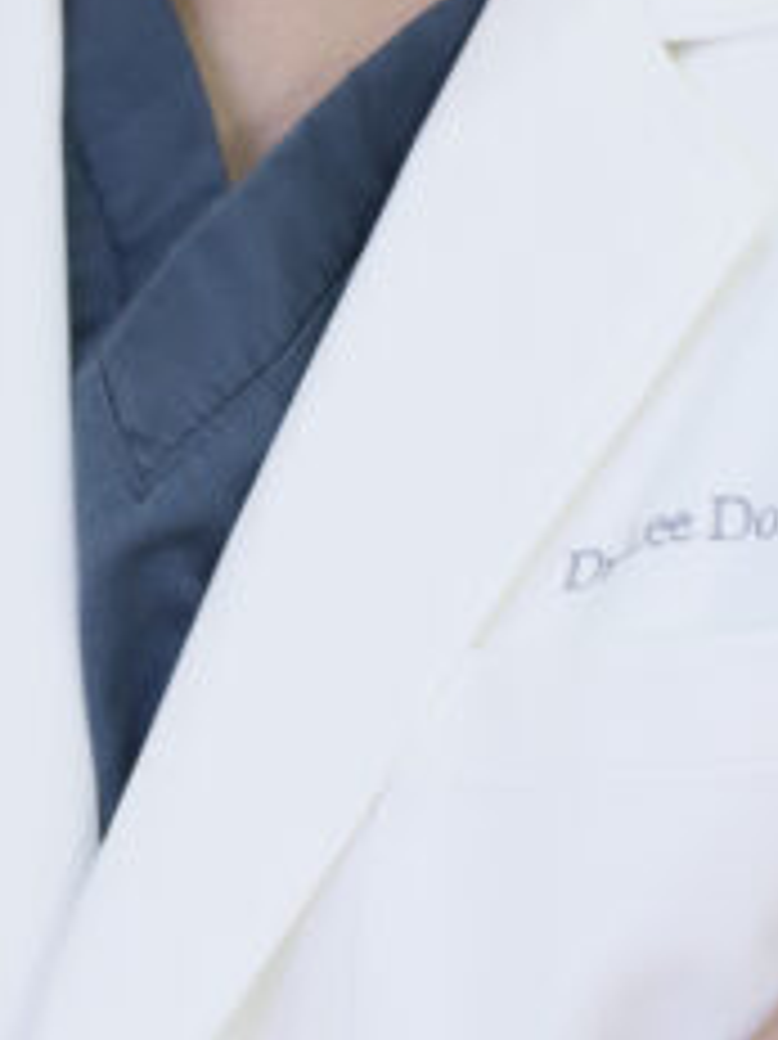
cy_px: 216
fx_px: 7679
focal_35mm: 256
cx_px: 247
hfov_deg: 5.8
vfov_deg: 7.7
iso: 250
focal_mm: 40
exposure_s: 1/60
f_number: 4
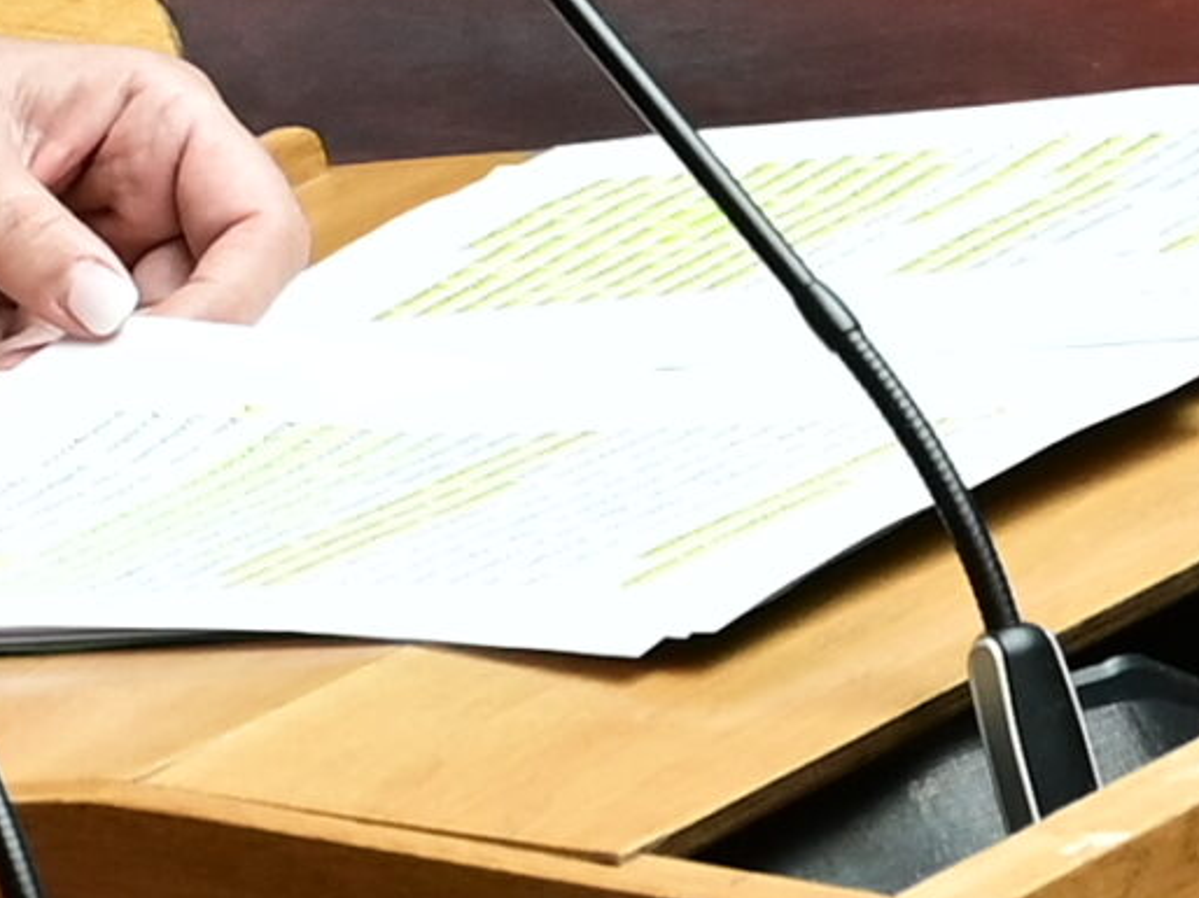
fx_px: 49785
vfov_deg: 1.0
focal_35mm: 1438
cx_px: -800
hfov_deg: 1.4
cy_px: -1006
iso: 640
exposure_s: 1/200
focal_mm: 200
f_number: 4.5
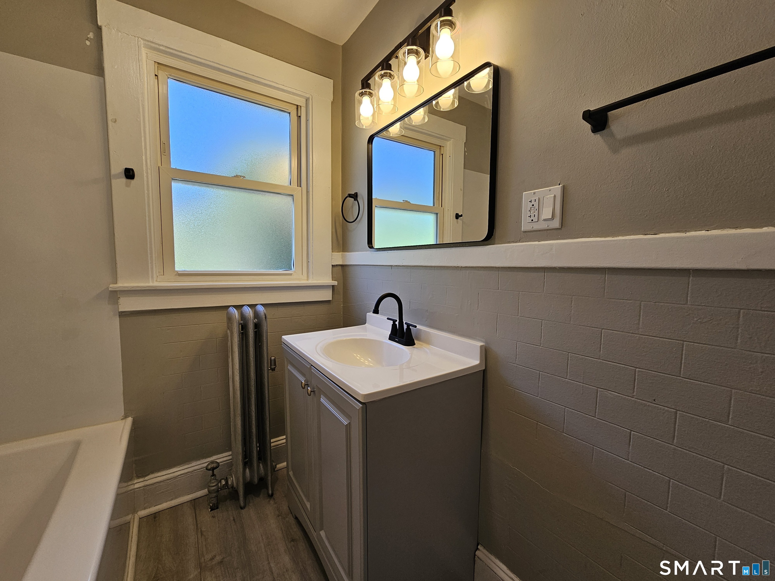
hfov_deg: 106.2
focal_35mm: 13
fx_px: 291
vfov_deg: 89.9
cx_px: 388
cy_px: 290
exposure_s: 1/120
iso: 50
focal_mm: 2.2
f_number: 2.2
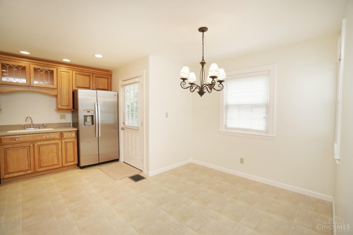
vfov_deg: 77.3
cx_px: 176
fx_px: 147
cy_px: 118
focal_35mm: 15
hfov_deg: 100.4
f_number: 4
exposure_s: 1/60
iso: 200
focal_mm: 10
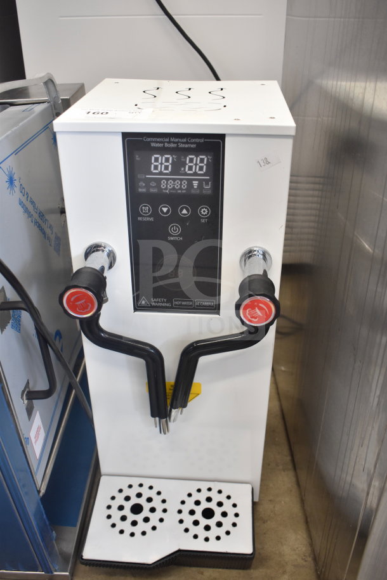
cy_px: 290
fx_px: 532
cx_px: 194
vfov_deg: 57.2
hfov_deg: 40.0
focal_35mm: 33
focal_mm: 22
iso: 900
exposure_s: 1/40
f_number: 3.8
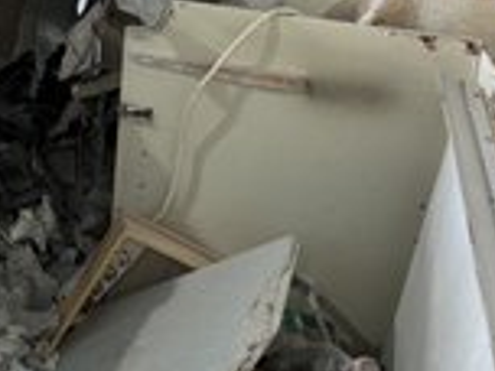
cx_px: -3
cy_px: -101
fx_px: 901
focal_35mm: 63
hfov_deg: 28.7
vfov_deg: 21.3
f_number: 1.78
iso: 200
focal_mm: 6.86
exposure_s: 1/50
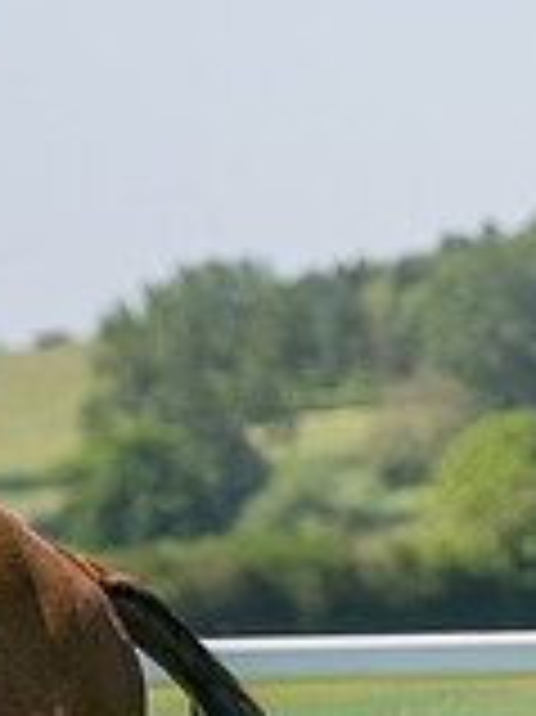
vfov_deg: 4.6
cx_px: -334
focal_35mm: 426
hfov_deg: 3.5
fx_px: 8807
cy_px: 937
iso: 400
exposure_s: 1/6400
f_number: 4
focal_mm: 104
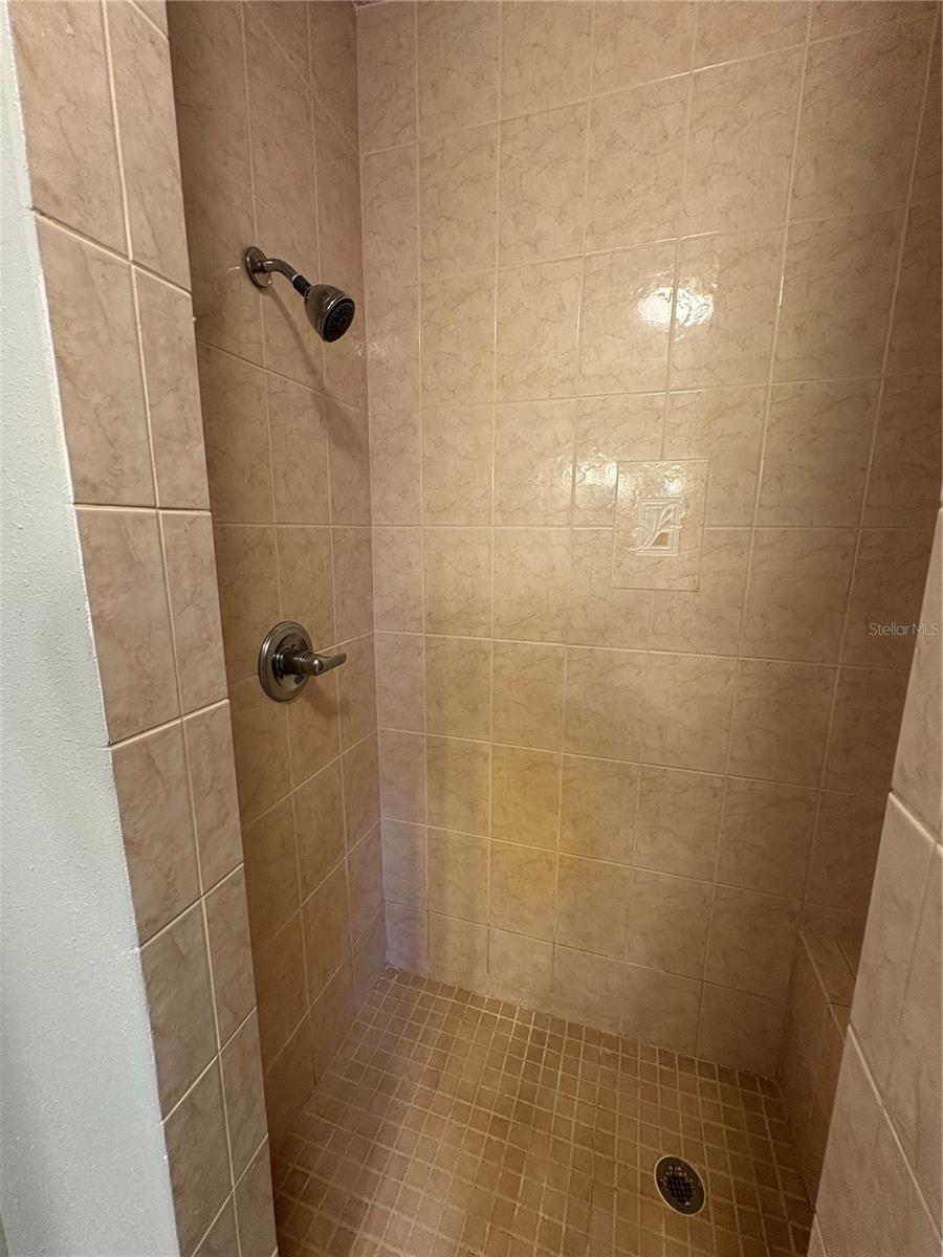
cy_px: 628
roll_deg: -0.1
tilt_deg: -10.0
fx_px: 509
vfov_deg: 102.1
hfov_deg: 85.7
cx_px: 472
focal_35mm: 14
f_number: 2.2
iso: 160
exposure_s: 1/60
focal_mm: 2.22
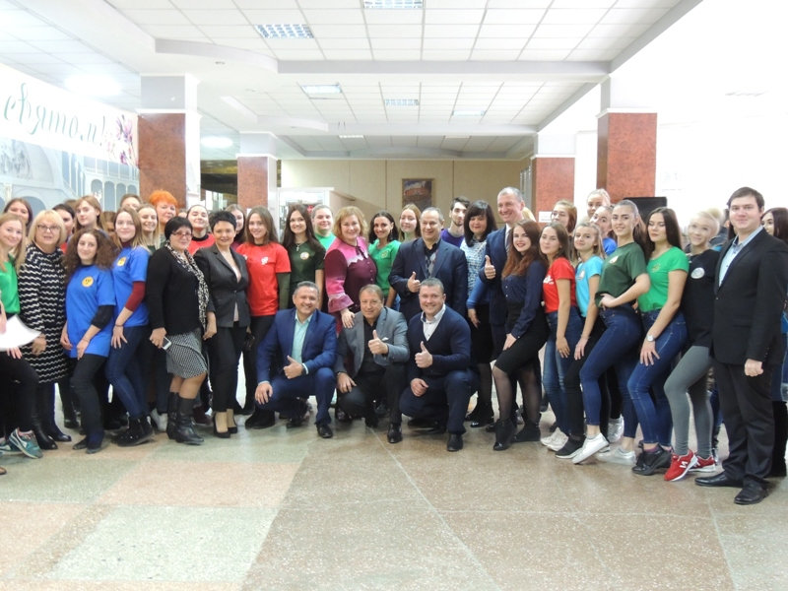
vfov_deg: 40.7
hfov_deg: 52.6
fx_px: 797
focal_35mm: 35
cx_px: 394
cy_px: 296
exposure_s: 1/8
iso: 800
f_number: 3.3
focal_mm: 6.2
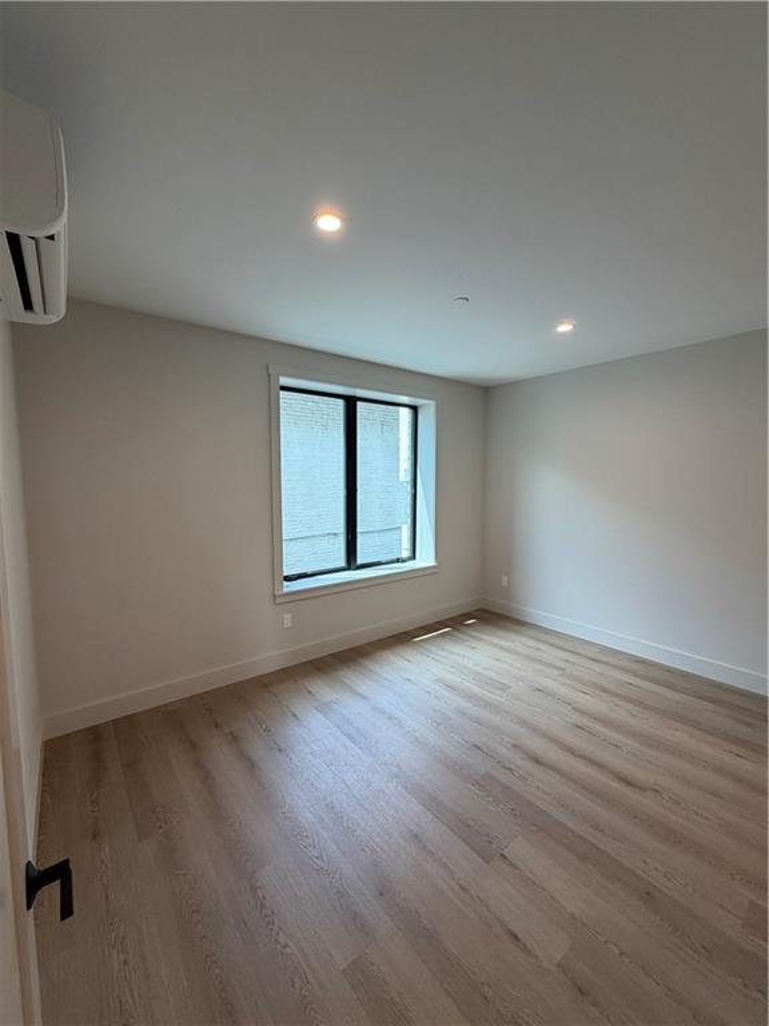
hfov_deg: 85.7
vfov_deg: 102.1
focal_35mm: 14
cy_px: 513
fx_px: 415
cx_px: 384
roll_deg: +0.0
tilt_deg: -5.0
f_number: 2.2
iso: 125
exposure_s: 1/120
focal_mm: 2.22
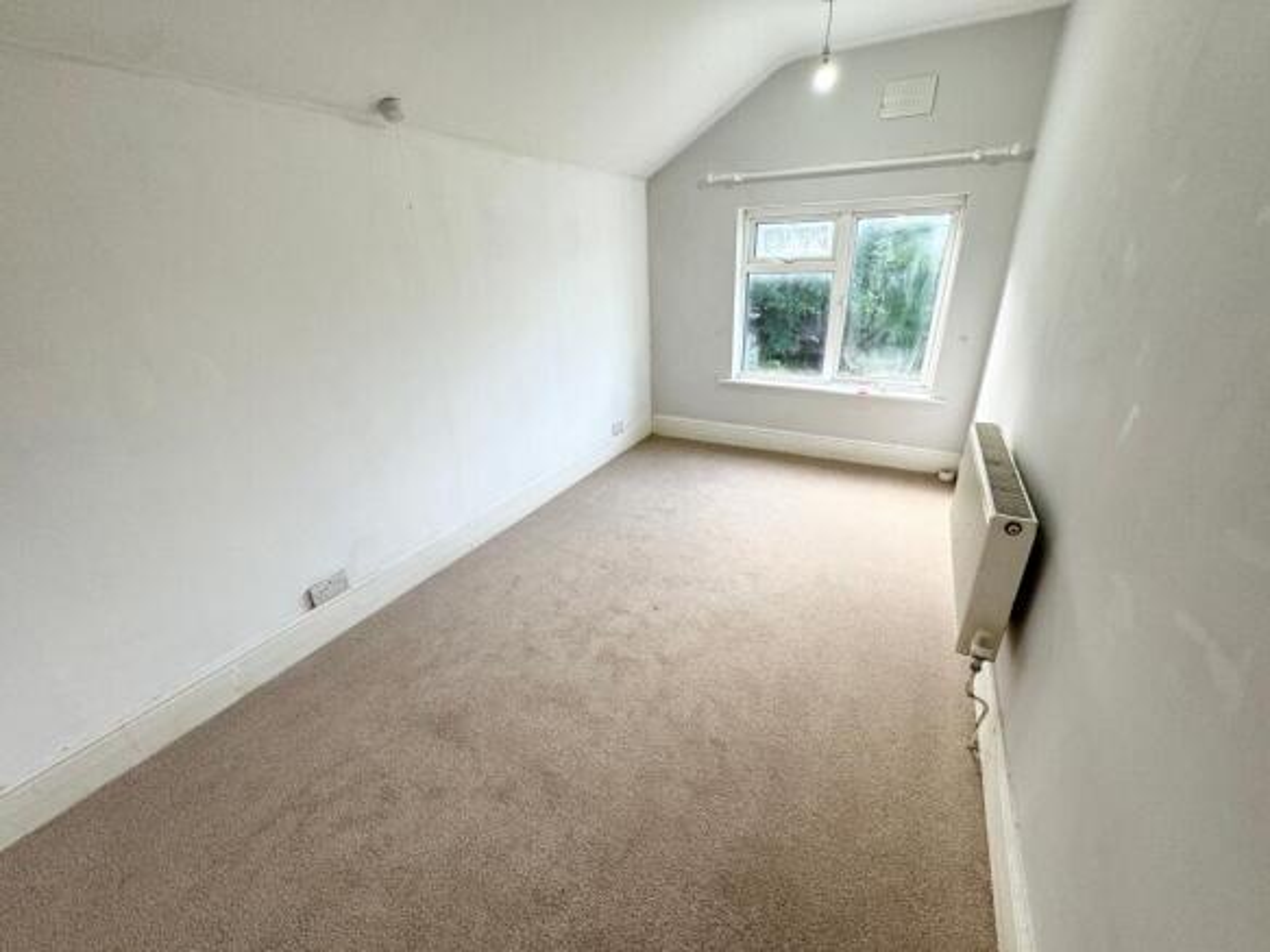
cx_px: 635
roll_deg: +2.2
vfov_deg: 85.7
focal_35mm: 14
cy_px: 476
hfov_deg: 102.1
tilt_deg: -23.2
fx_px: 514
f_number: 2.2
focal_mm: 2.22
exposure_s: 1/100
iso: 80
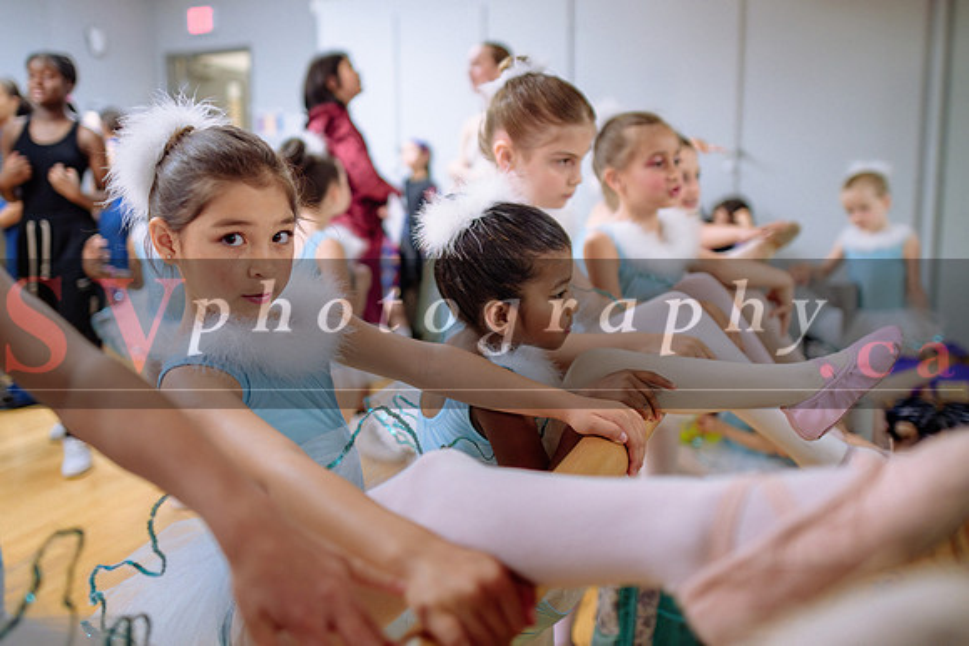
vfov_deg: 45.0
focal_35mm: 29
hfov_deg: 63.9
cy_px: 261
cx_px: 448
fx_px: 776
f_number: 1.4
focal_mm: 24
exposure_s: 1/250
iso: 800
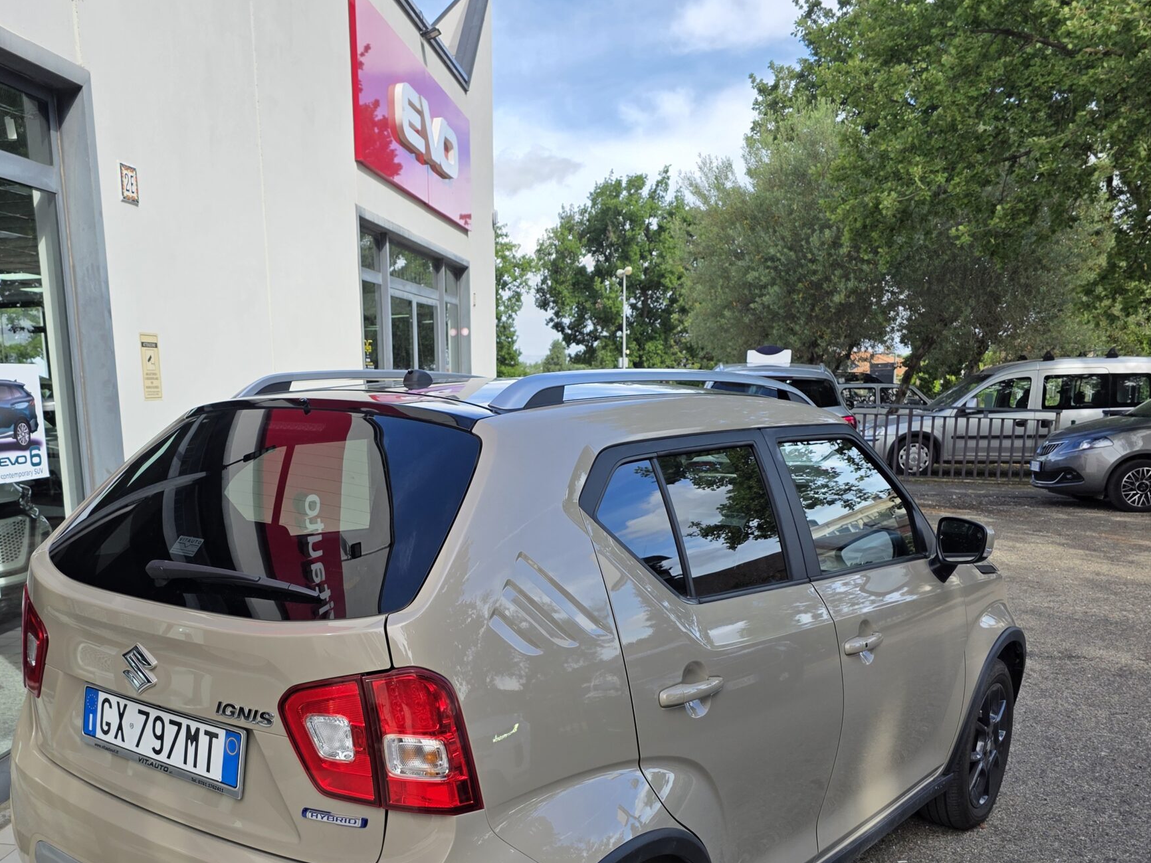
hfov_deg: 53.2
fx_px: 1131
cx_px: 413
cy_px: 615
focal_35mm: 34
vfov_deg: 40.9
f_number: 1.7
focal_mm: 6.3
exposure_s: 1/2775
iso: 80
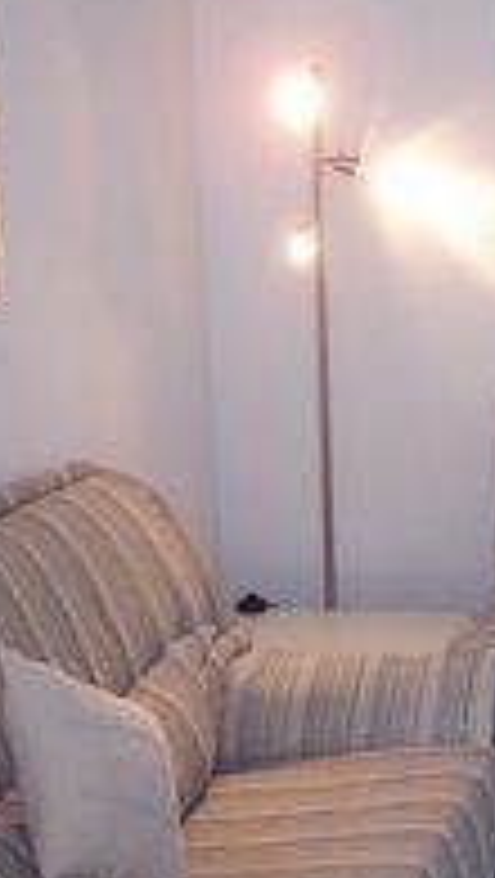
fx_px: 1816
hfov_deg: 15.2
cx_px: 513
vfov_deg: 27.2
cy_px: 446
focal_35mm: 78
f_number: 2.8
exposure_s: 1/60
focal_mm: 8
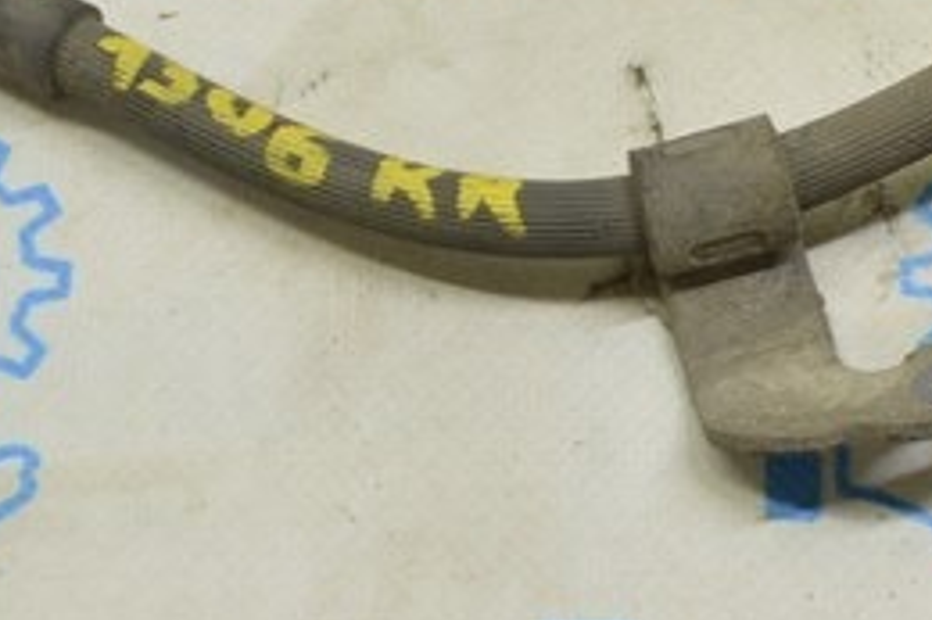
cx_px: 756
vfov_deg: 10.4
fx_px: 3363
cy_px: -88
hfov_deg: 15.7
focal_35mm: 130
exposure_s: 1/20
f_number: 5.6
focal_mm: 22
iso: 400
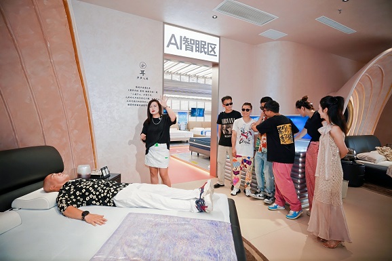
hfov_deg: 84.0
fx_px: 218
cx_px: 196
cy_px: 130
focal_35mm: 20
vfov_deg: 61.9
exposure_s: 1/160
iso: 320
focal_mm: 20
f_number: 3.5
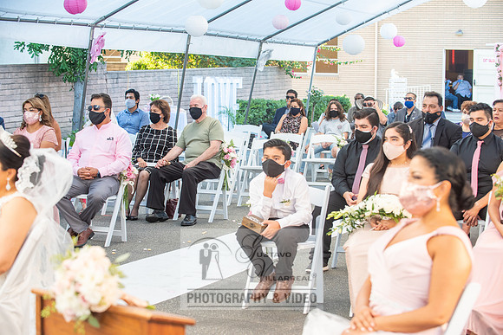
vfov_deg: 15.9
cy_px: 168
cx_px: 252
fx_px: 1202
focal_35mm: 86
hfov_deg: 23.6
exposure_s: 1/160
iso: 640
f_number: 5
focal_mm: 86
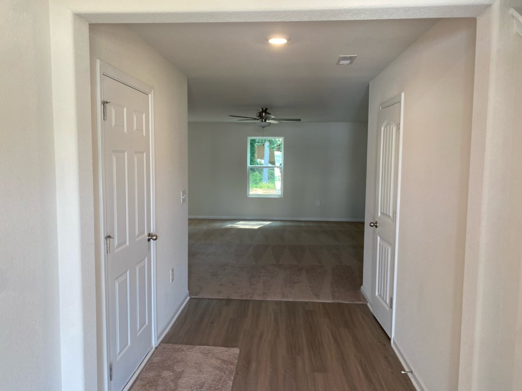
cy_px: 196
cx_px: 261
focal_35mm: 26
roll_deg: +0.4
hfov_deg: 67.3
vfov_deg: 53.1
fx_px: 392
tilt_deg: -0.4
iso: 125
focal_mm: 4.25
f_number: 1.8
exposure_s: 1/121
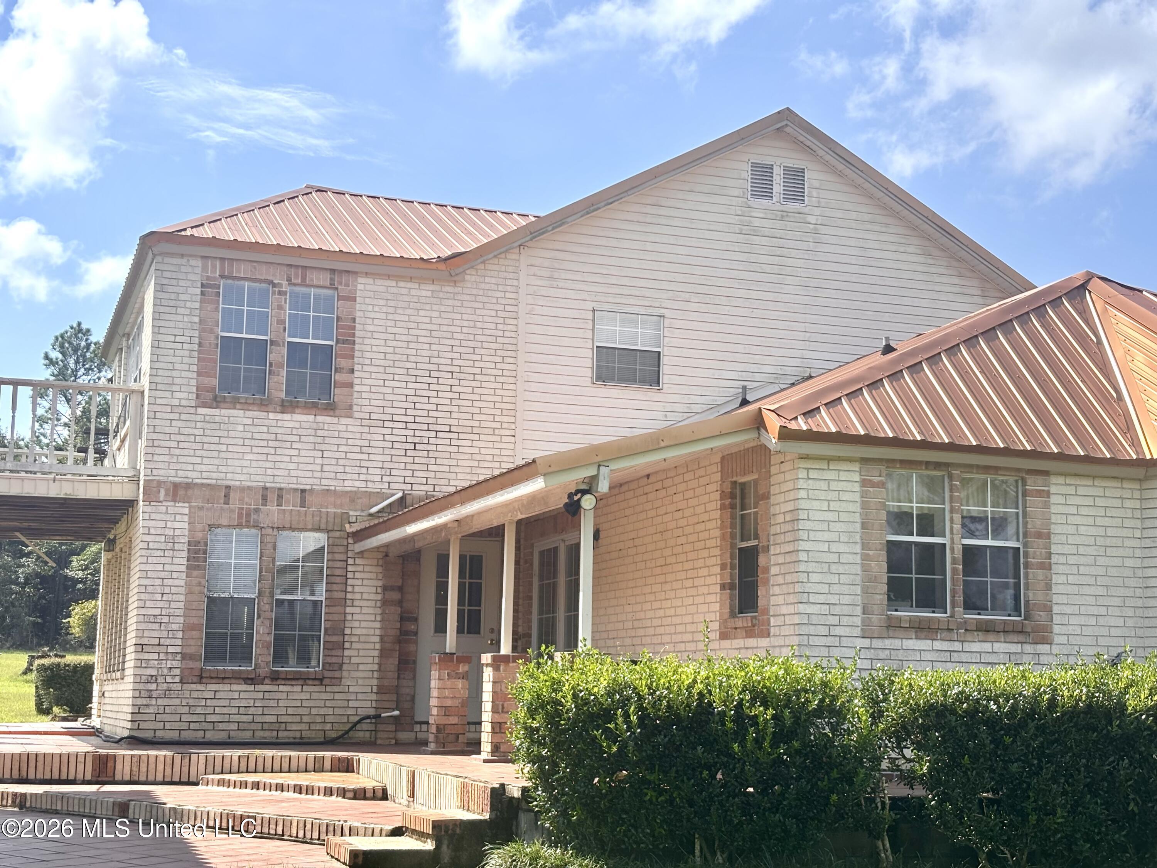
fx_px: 1738
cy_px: 434
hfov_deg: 36.8
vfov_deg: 28.0
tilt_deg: +9.6
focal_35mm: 52
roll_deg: -0.2
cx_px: 578
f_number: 1.6
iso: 32
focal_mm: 5.96
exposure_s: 1/2571
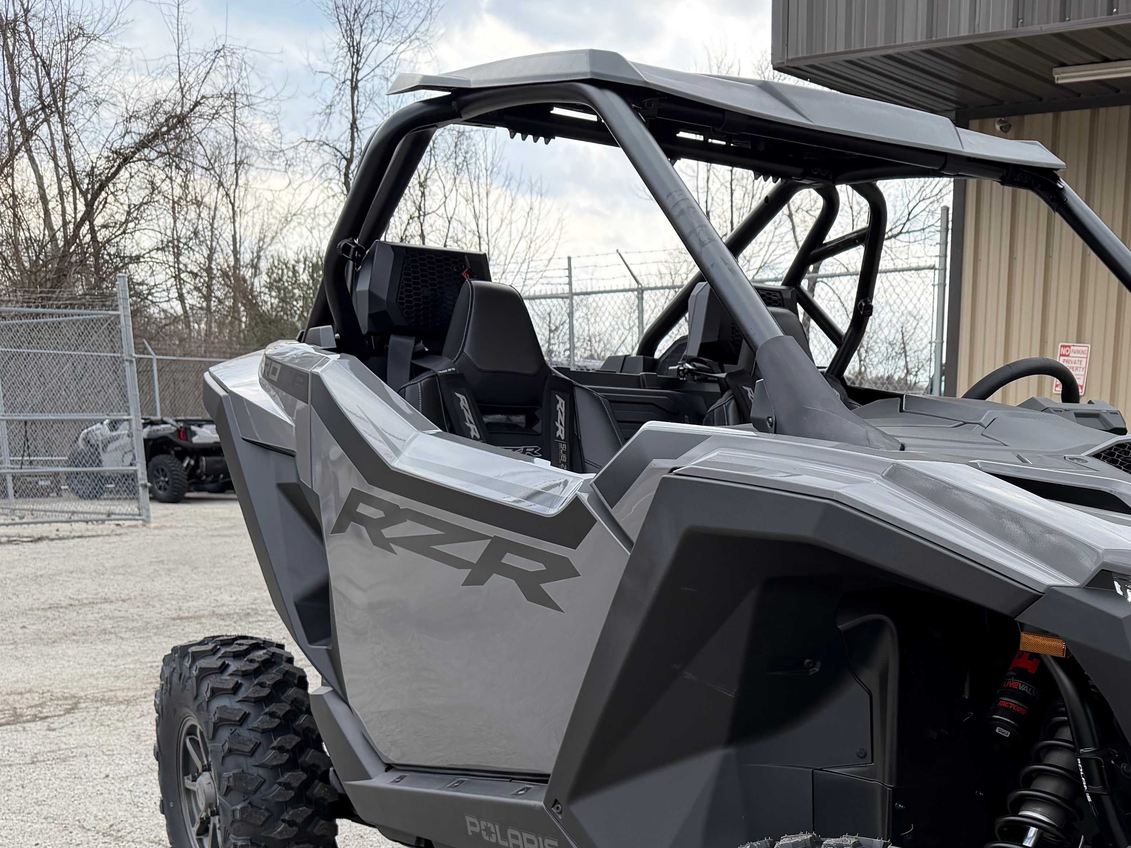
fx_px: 1438
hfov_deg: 41.5
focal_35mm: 44
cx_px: 869
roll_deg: -1.4
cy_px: 775
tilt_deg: -14.5
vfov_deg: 31.2
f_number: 1.78
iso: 100
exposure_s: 1/1361
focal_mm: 6.76
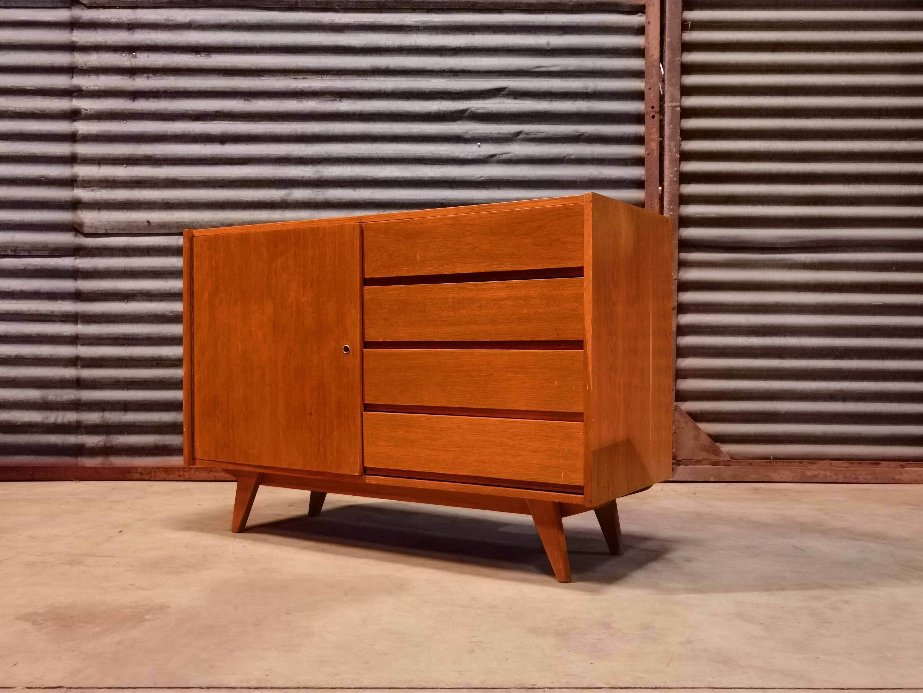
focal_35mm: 34
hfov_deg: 54.0
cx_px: 462
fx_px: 907
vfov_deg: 41.8
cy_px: 346
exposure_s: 1/20
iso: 800
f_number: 1.9
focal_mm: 6.71
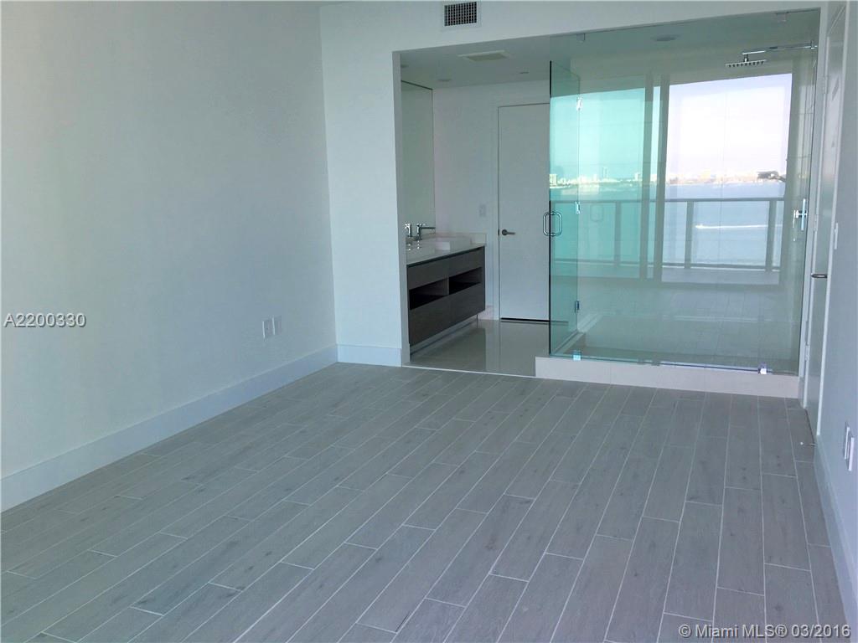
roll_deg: +1.7
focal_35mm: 29
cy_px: 322
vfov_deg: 48.2
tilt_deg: -9.9
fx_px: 719
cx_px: 429
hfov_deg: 61.7
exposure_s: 1/120
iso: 32
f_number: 2.2
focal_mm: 4.15
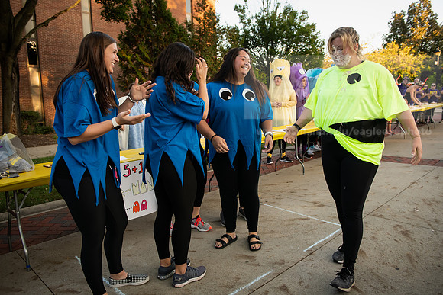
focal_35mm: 27
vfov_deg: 48.0
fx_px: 332
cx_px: 222
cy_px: 148
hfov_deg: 67.4
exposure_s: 1/320
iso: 640
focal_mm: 27
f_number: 4
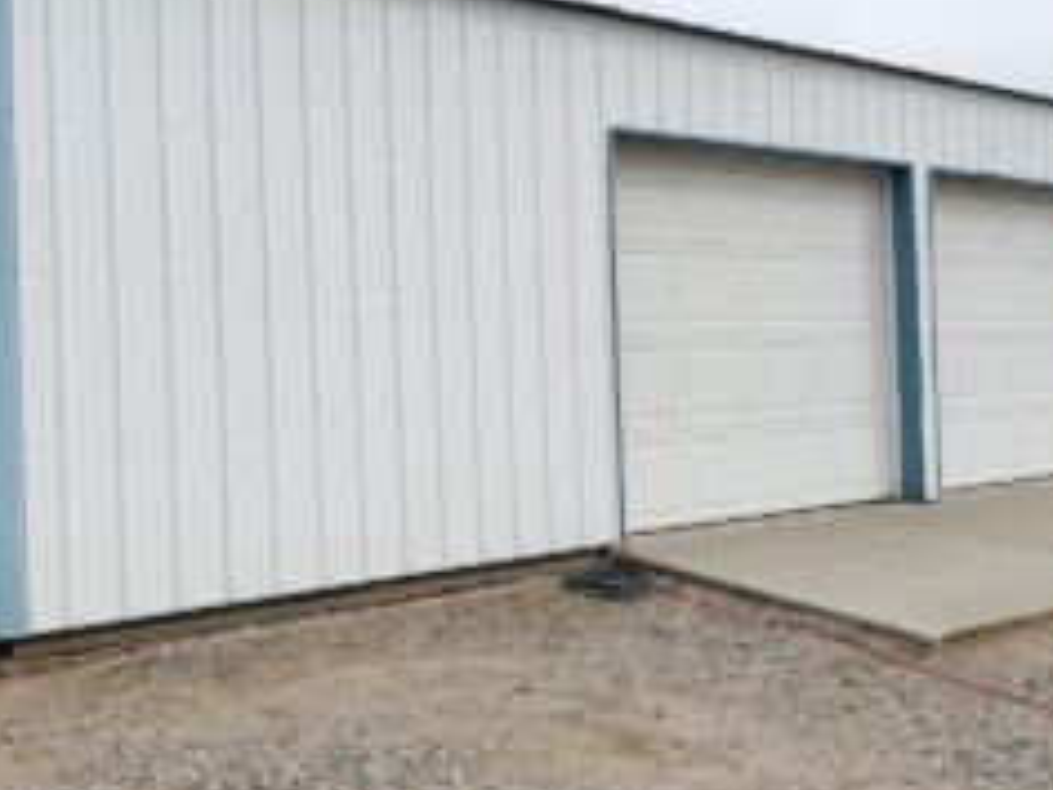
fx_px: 1338
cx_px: 442
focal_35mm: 44
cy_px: 348
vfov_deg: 32.8
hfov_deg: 42.8
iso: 50
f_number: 2.4
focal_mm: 4.3
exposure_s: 1/1073
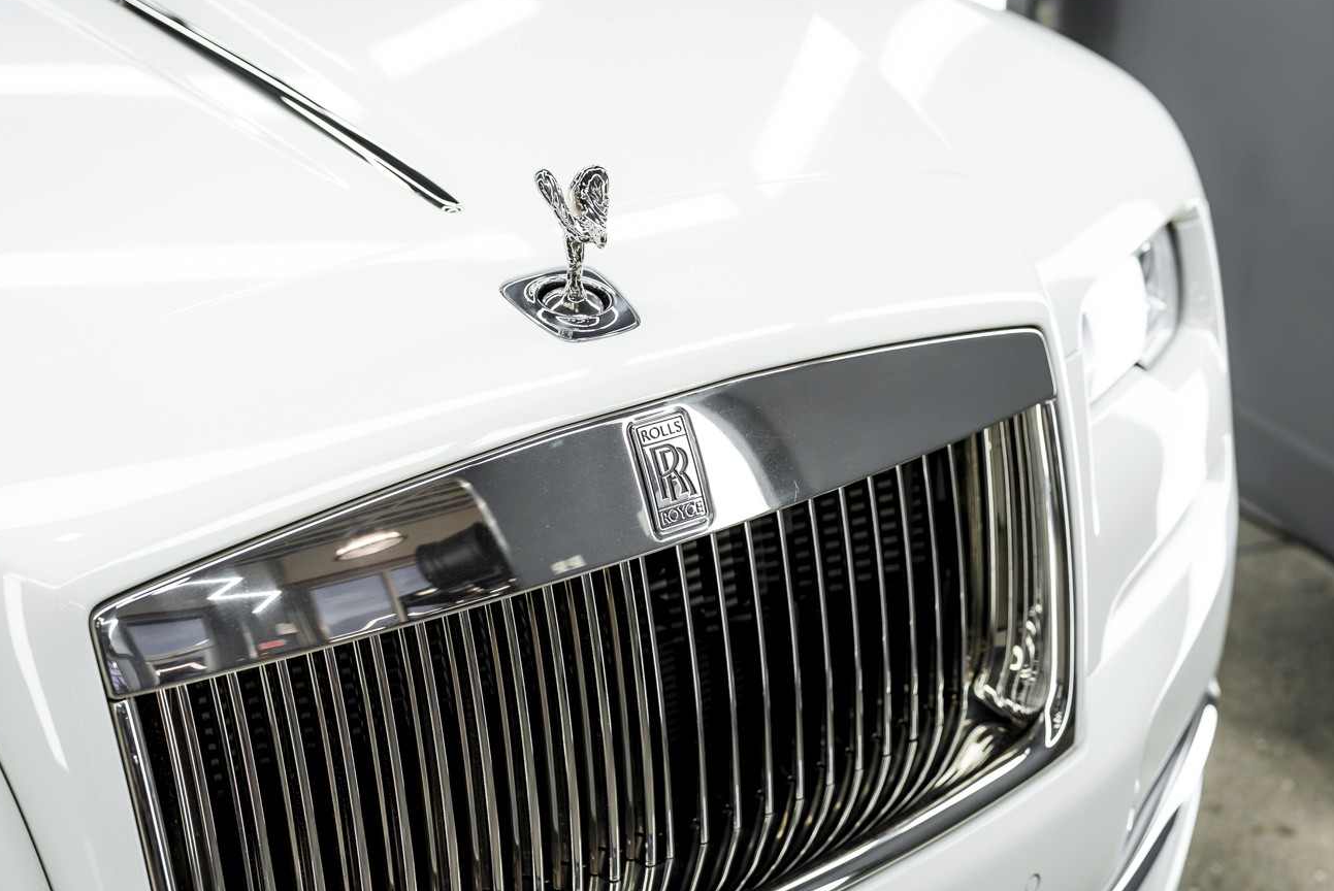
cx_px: 678
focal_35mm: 58
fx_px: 2151
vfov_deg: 23.4
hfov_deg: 34.5
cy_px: 435
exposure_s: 1/800
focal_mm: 50
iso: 1250
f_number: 2.8
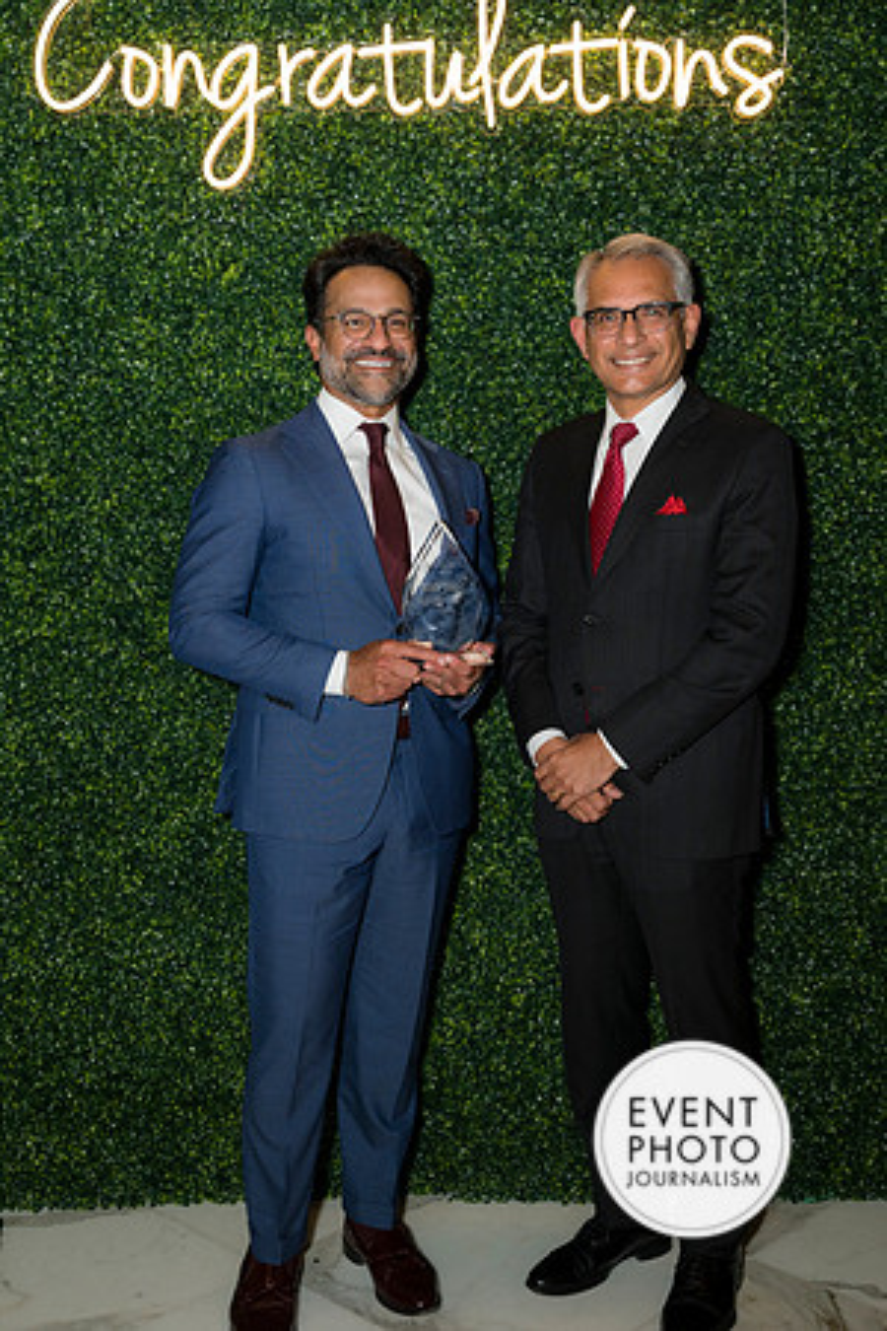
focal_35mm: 43
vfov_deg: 45.4
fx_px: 1589
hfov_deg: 31.2
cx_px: 444
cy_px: 666
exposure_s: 1/160
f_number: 5
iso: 800
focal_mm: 43
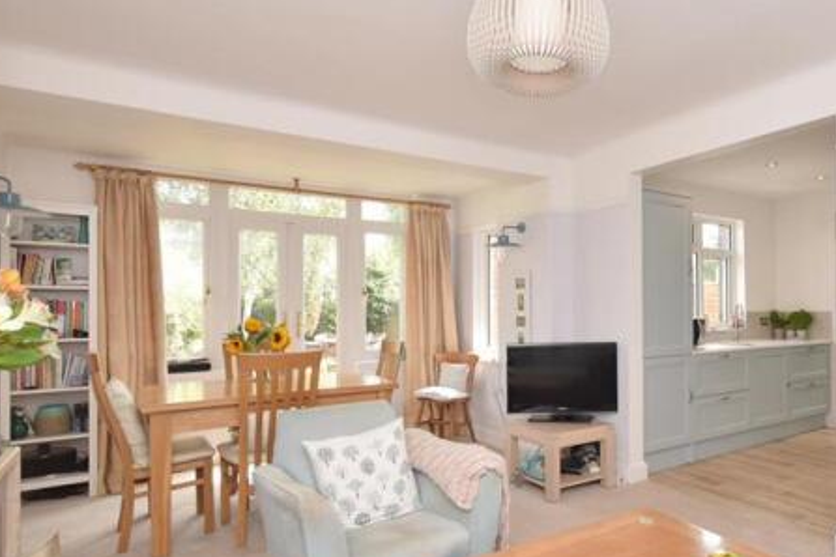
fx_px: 511
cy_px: 304
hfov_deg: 77.1
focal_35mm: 22
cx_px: 526
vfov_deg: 57.1
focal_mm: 10
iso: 400
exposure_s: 1/60
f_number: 8
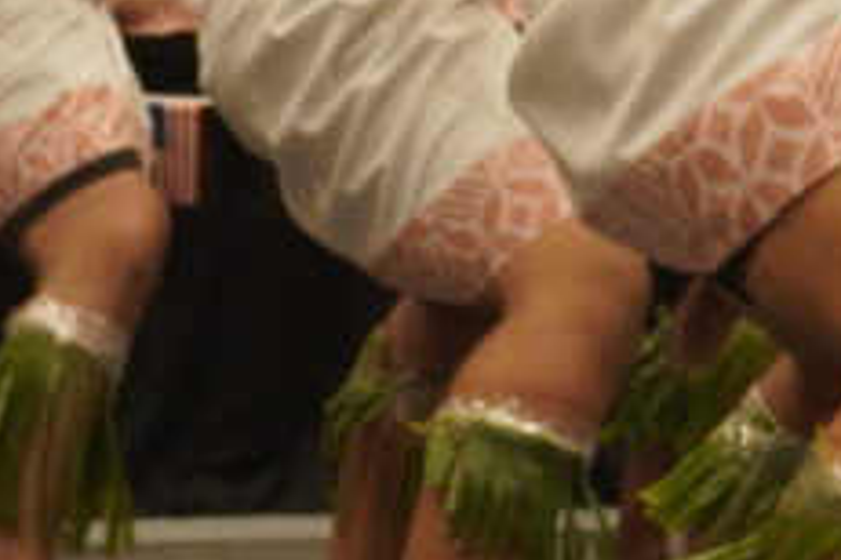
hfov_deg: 9.3
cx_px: 775
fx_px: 5121
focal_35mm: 219
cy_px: -373
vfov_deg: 6.2
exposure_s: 1/50
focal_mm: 33
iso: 1600
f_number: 5.6
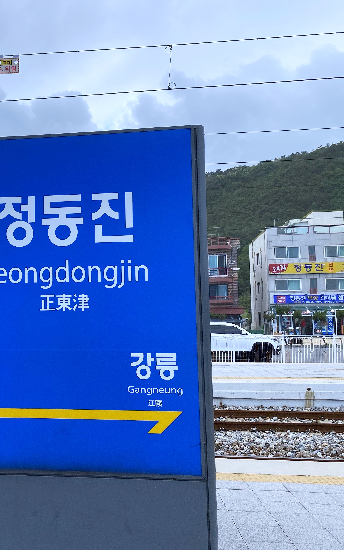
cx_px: 45
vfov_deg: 52.7
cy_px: 277
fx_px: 555
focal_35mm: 37
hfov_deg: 32.9
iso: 32
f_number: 1.8
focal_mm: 4.25
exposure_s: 1/3984
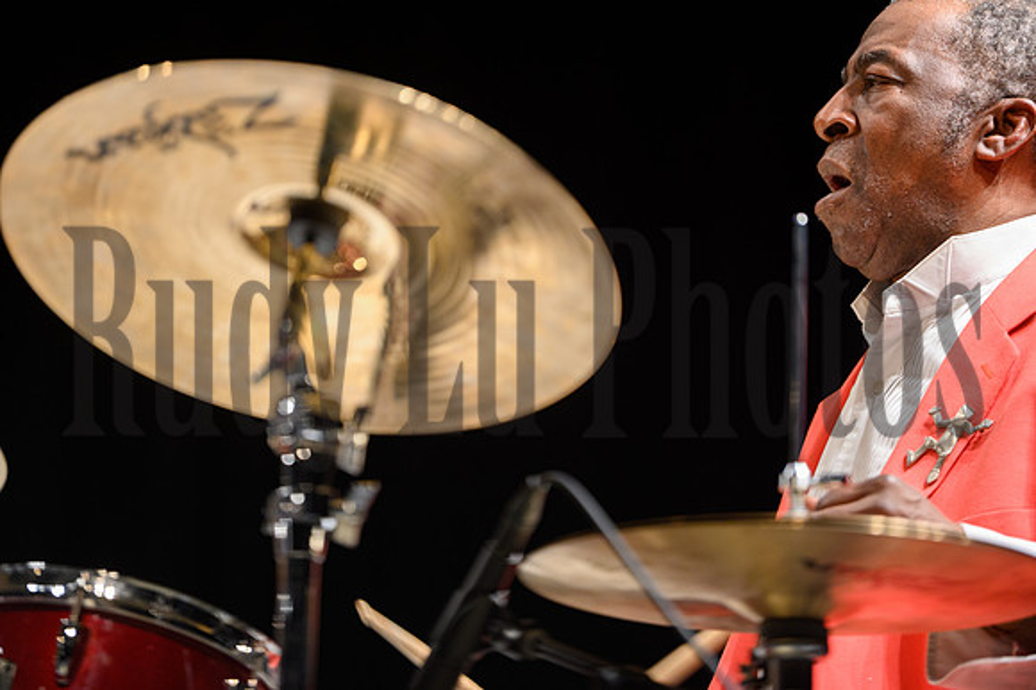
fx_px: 5177
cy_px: 345
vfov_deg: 7.6
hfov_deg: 11.4
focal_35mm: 180
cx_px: 518
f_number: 2.8
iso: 3200
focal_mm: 180
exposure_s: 1/200
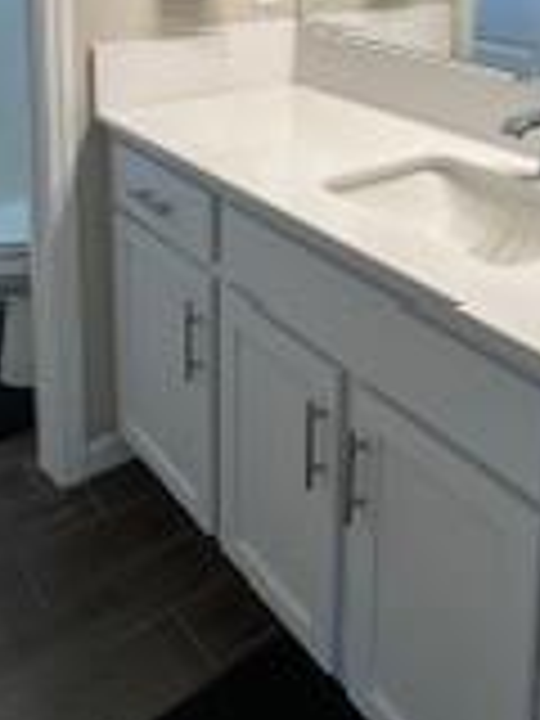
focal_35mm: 42
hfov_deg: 34.3
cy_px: 32
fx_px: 874
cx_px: 288
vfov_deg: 40.3
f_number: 2.2
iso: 100
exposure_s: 1/120
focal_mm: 2.22
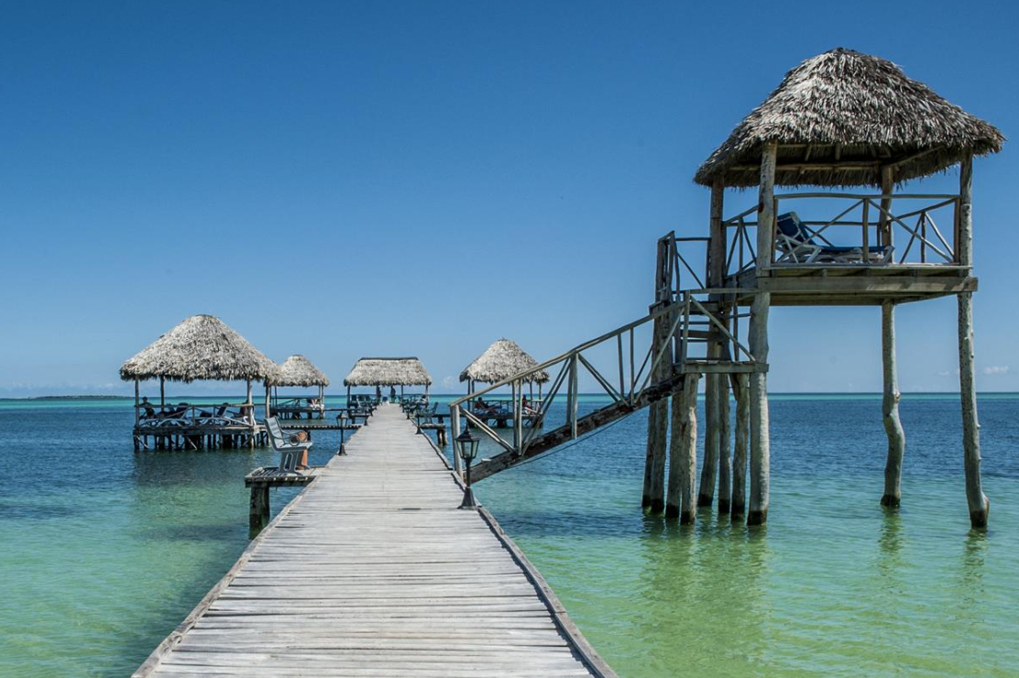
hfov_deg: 46.9
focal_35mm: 41
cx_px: 372
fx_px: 1160
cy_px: 481
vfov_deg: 32.2
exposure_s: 1/640
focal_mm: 24
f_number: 18
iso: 500
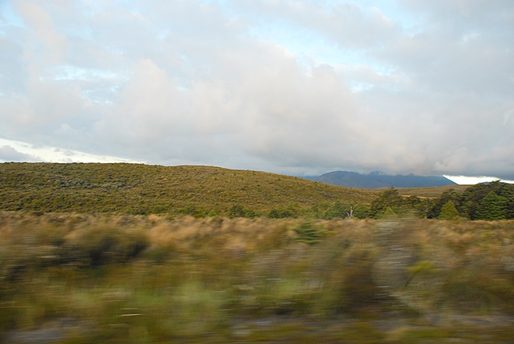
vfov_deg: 43.7
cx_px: 257
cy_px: 172
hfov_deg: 61.9
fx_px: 429
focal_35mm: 30
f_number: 5.6
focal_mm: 20
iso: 400
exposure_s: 1/100
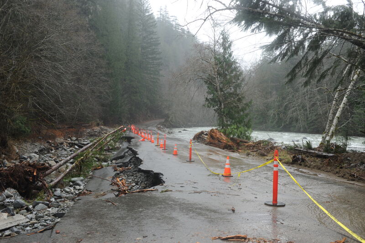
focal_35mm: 35
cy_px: 122
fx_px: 355
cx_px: 182
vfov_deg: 37.8
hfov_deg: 54.5
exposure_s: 1/50
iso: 320
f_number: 5.6
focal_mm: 35
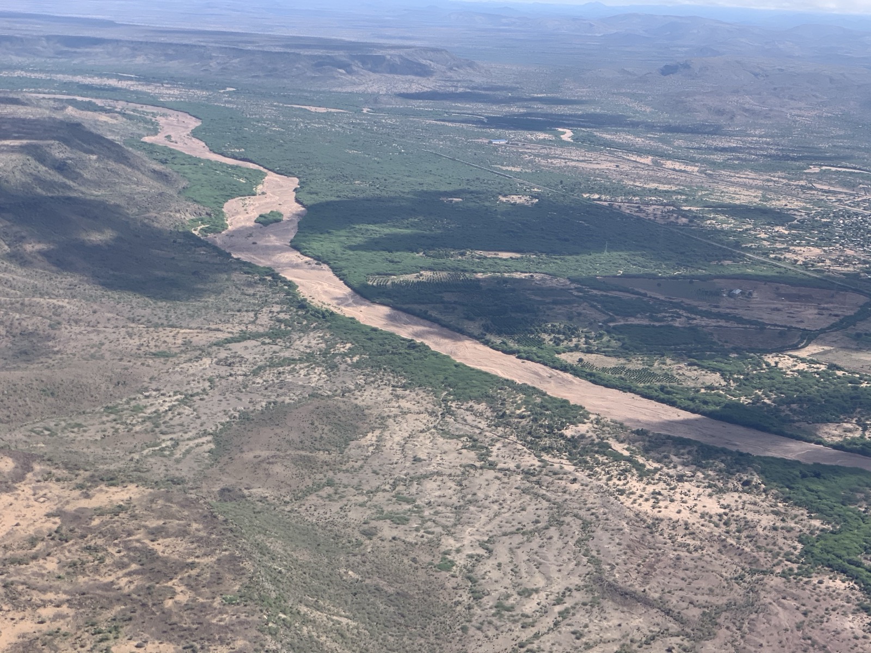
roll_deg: -0.3
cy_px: 326
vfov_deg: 28.0
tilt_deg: -15.4
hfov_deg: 36.8
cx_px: 436
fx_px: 1308
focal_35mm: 52
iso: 16
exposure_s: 1/786
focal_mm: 6
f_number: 2.4
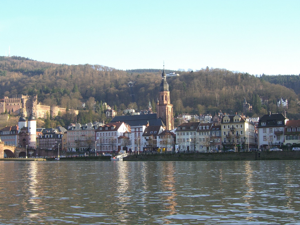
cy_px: 117
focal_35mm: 46
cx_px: 130
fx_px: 399
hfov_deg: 41.2
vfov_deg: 31.5
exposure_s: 1/200
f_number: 2.8
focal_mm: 7.9
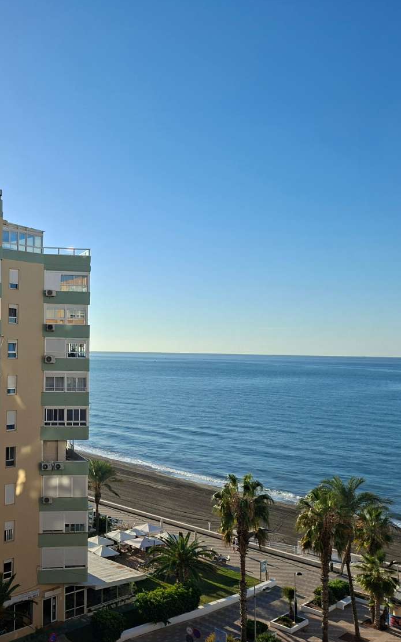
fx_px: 577
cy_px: 324
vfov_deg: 58.1
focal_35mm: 33
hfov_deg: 35.6
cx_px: 26
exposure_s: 1/1653
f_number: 1.8
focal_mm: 5.54
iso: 50
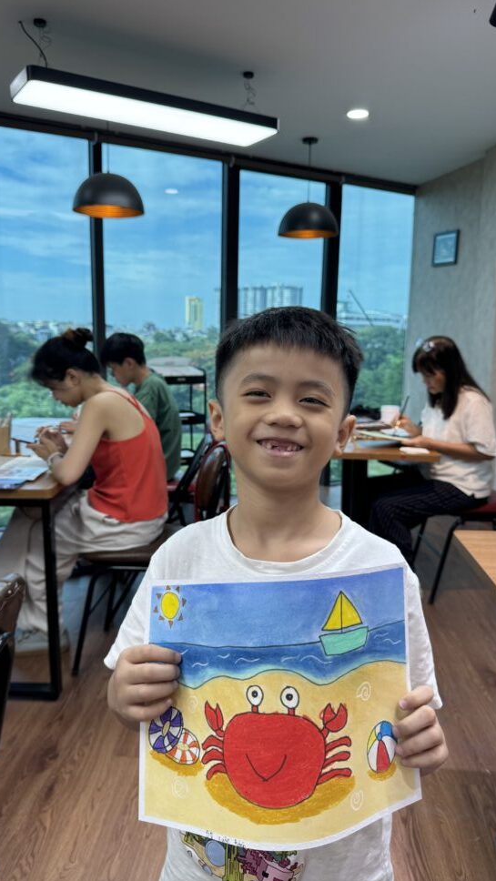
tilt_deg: -7.8
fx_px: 631
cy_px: 439
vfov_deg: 69.8
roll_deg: -0.9
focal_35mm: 27
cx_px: 228
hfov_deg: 42.9
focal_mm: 6.76
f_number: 1.78
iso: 50
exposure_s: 1/121
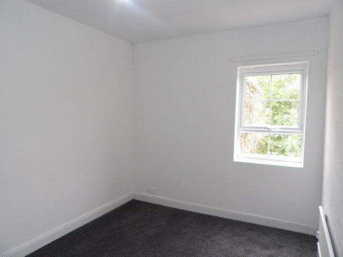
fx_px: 238
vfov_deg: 56.8
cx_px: 172
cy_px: 128
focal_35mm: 24
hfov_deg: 71.6
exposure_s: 1/33
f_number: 3.2
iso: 160
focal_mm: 4.3
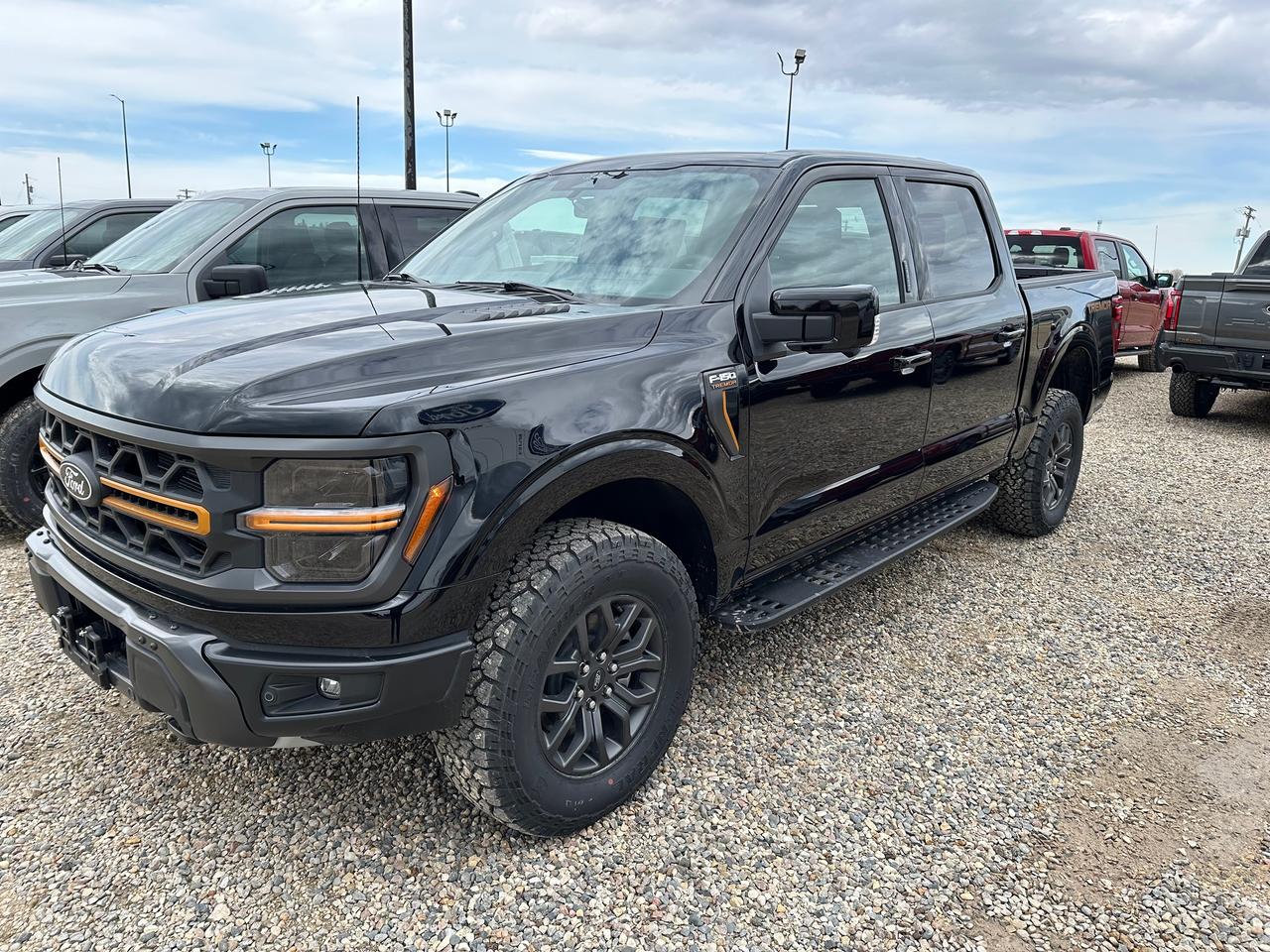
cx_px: 635
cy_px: 476
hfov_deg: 71.6
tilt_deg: -12.3
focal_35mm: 24
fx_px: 881
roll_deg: -1.4
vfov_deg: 56.8
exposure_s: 1/1751
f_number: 1.78
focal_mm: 6.86
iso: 80
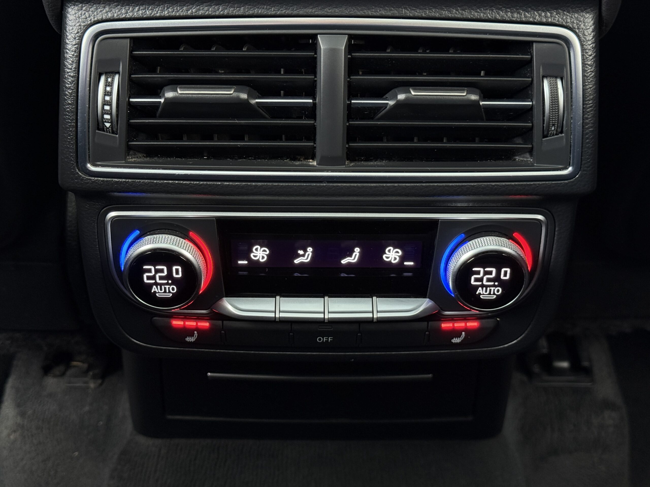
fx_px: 901
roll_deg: -2.2
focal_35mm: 48
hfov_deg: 39.7
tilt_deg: -36.9
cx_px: 325
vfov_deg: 30.3
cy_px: 244
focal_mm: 6.76
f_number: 1.78
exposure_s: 1/54
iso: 250
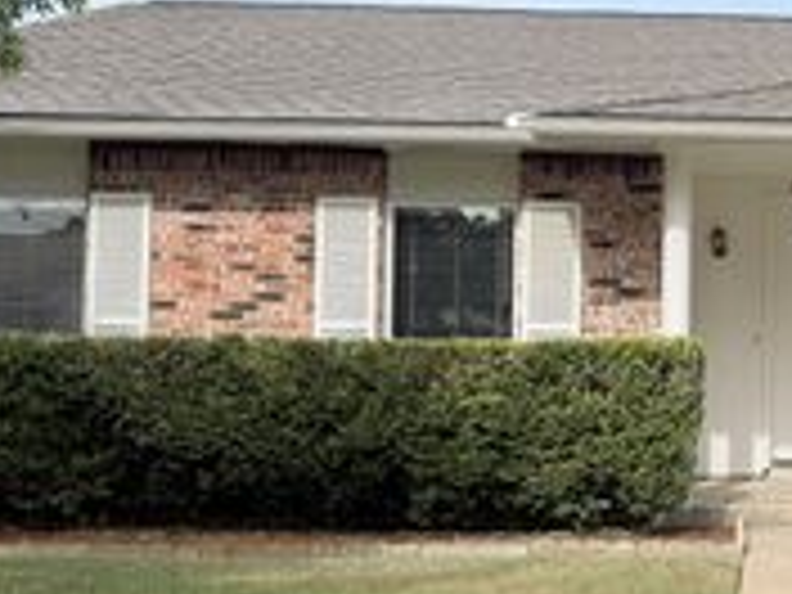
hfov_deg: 26.4
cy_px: 299
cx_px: 860
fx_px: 1556
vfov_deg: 21.6
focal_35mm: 68
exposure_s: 1/5319
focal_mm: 6.76
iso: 80
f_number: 1.78
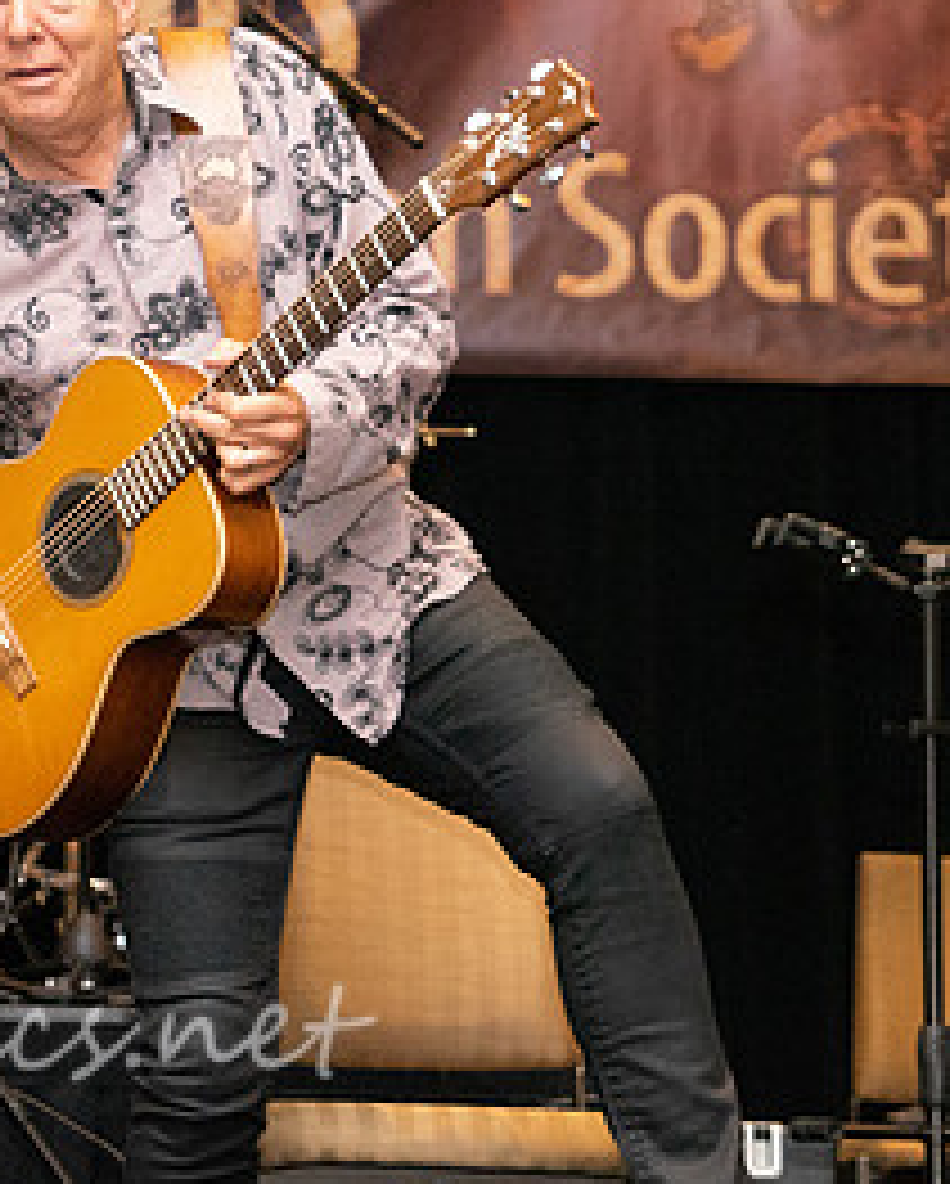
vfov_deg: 12.4
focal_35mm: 155
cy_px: 448
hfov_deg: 9.8
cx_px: -252
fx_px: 5438
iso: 6400
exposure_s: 1/200
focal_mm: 75
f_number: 6.3
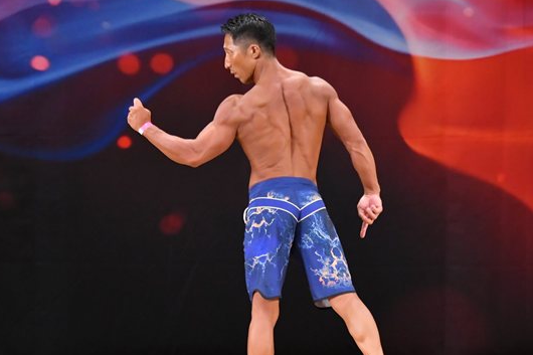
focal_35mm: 351
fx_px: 5195
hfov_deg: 5.9
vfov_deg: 3.9
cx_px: 280
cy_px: 218
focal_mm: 160
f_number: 5.6
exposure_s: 1/400
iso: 3200
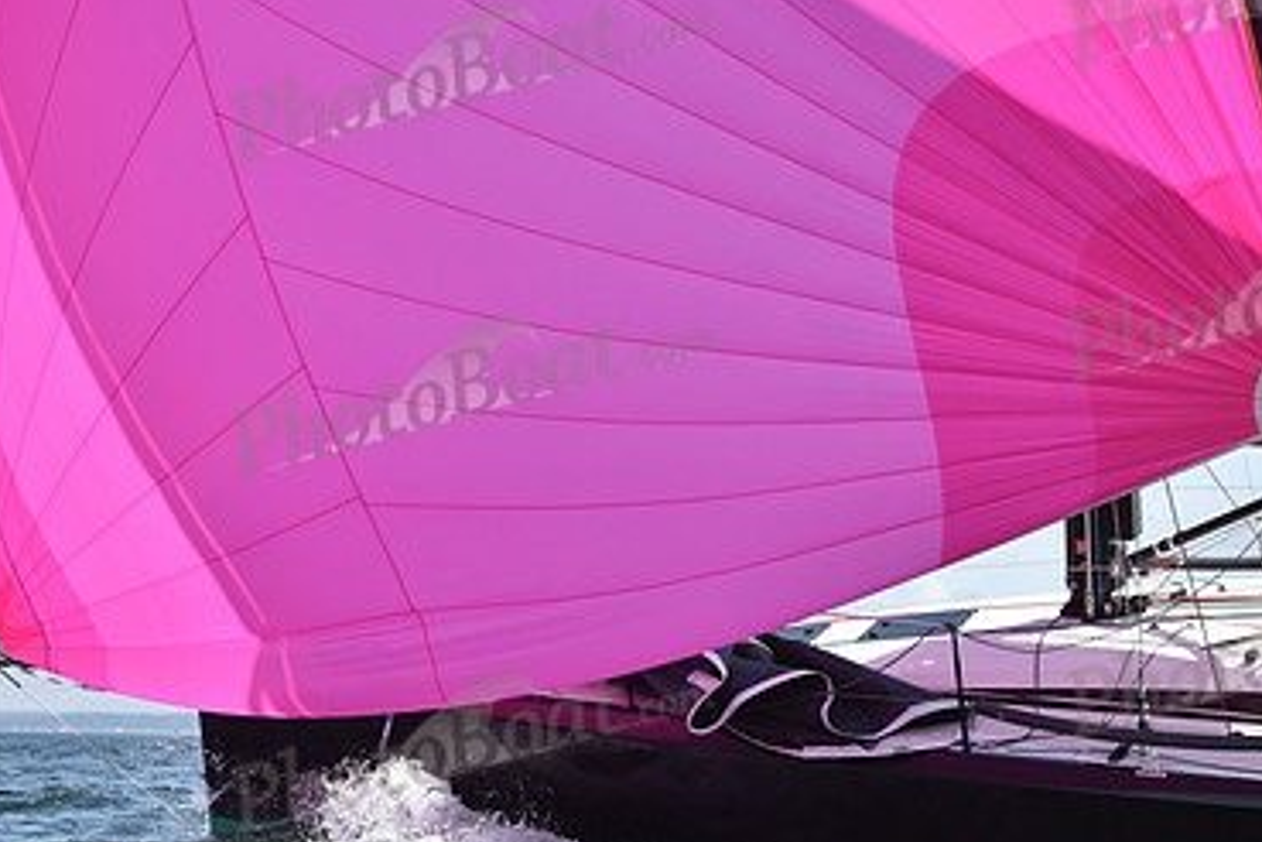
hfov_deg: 18.5
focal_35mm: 110
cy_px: 519
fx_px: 3856
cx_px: 893
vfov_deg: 12.4
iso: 200
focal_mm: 70
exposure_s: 1/2500
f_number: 3.5
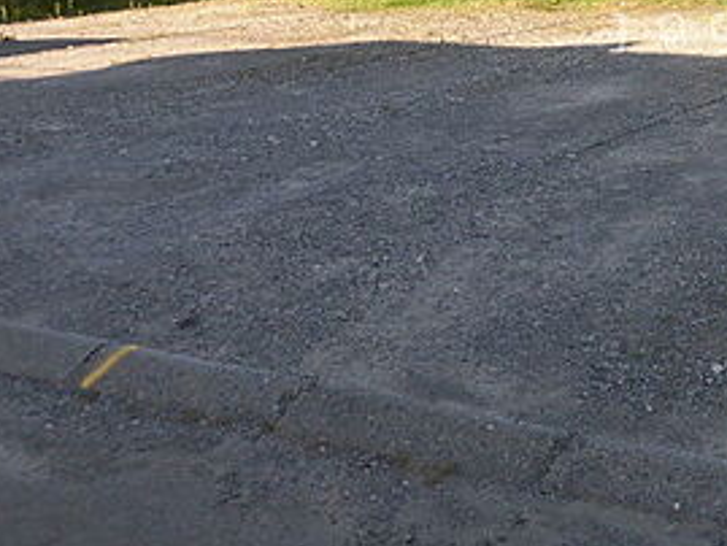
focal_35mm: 57
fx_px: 1198
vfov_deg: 24.7
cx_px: 757
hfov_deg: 30.9
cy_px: 27
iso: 100
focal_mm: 4.3
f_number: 3.1
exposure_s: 1/640
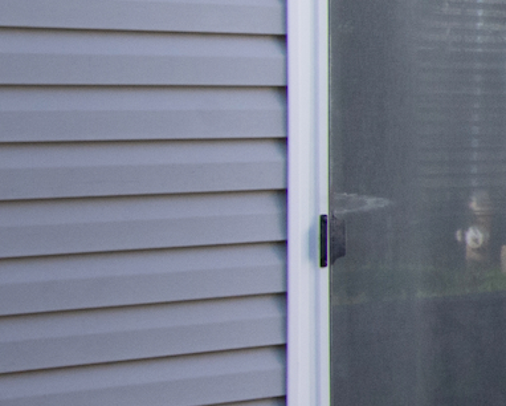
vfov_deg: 14.2
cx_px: 1470
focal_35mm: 108
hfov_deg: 11.5
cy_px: 97
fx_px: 1615
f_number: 14
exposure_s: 1/100
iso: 400
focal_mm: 13
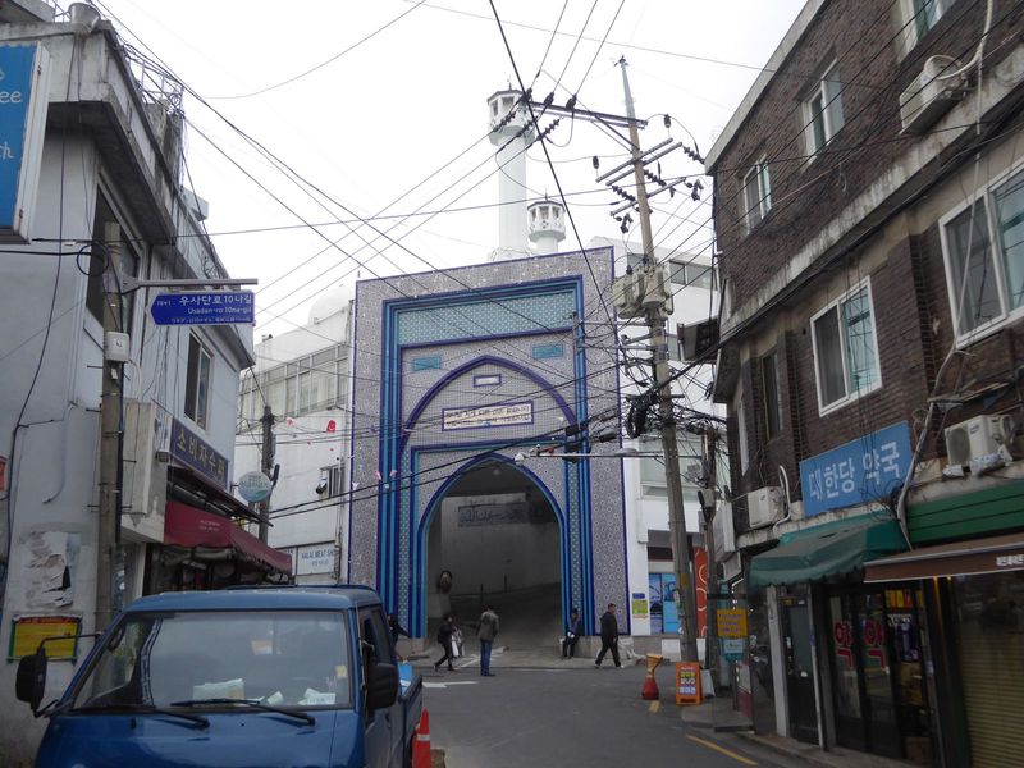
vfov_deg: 41.8
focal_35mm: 34
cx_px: 512
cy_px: 384
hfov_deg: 54.0
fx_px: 1006
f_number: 3.6
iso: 160
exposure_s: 1/60
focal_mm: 5.8
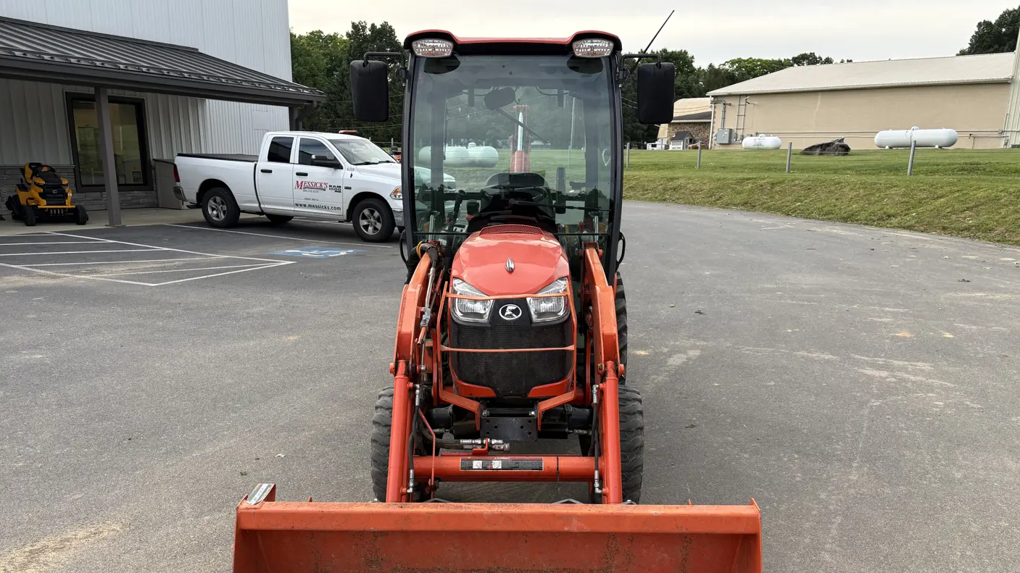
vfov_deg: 39.8
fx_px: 784
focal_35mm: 29
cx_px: 521
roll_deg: -0.9
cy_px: 375
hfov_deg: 66.1
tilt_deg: -12.7
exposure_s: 1/557
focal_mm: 5.96
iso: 50
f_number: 1.6
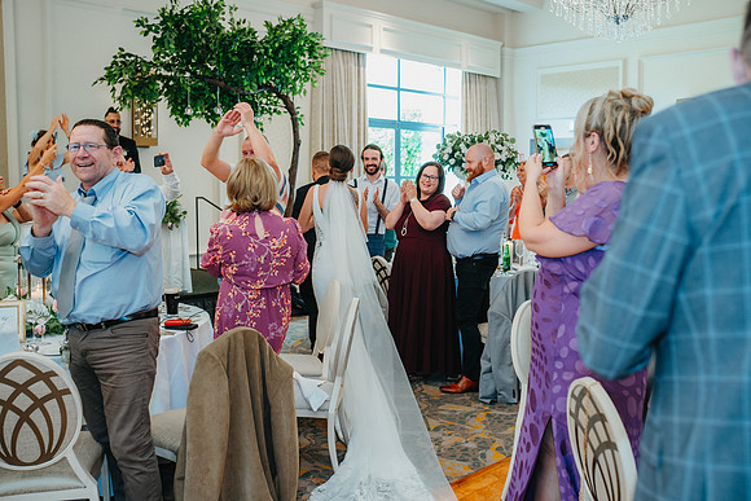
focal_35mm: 35
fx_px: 730
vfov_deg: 37.9
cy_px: 250
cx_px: 376
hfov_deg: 54.4
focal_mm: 35
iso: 1600
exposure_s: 1/125
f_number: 2.8
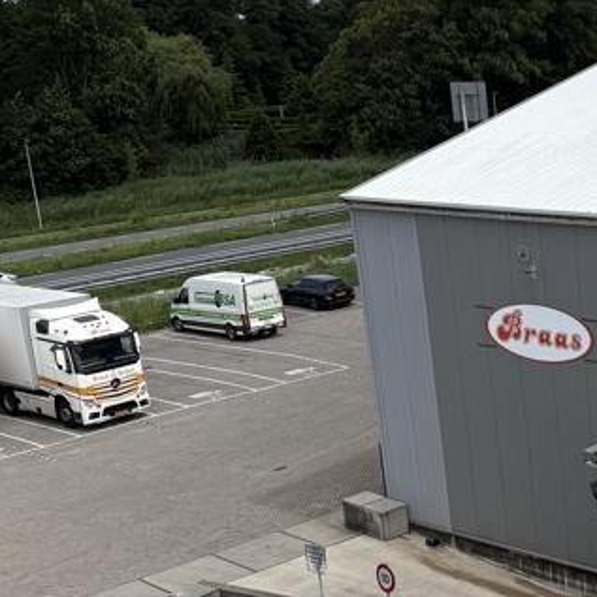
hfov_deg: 26.2
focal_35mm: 58
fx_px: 1132
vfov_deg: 28.3
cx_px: 721
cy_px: 49
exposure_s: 1/4950
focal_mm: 5.96
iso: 50
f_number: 1.6
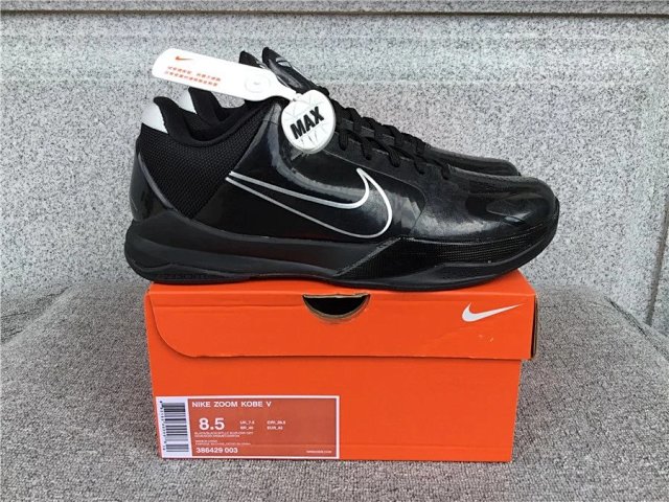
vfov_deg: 45.4
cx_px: 334
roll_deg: +0.2
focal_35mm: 31
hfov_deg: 58.4
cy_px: 251
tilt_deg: -18.2
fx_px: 599
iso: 25
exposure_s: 1/176
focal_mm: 3.3
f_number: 2.4
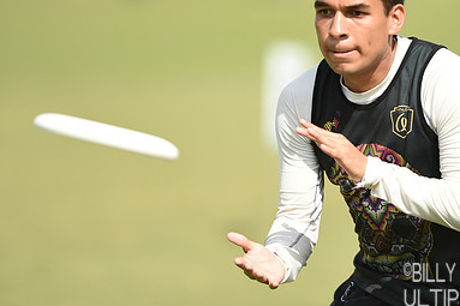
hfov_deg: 3.4
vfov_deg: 2.3
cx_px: 327
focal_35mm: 605
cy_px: 90
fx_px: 7727
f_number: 2.8
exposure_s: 1/3200
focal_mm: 400
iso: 160
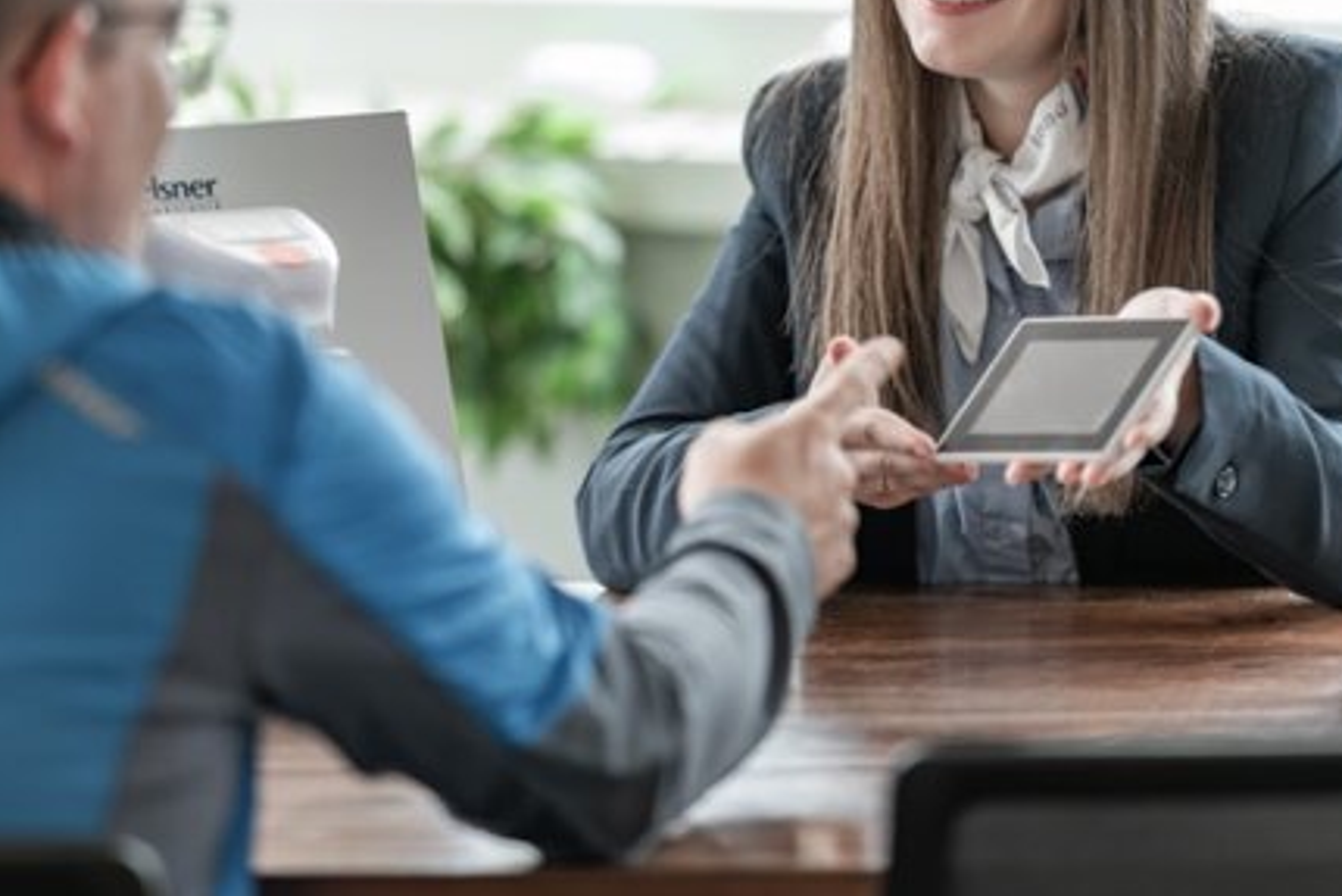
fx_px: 8315
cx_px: 701
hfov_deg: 9.2
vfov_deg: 6.2
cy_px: 175
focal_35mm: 223
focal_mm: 135
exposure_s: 1/160
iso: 400
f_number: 1.8
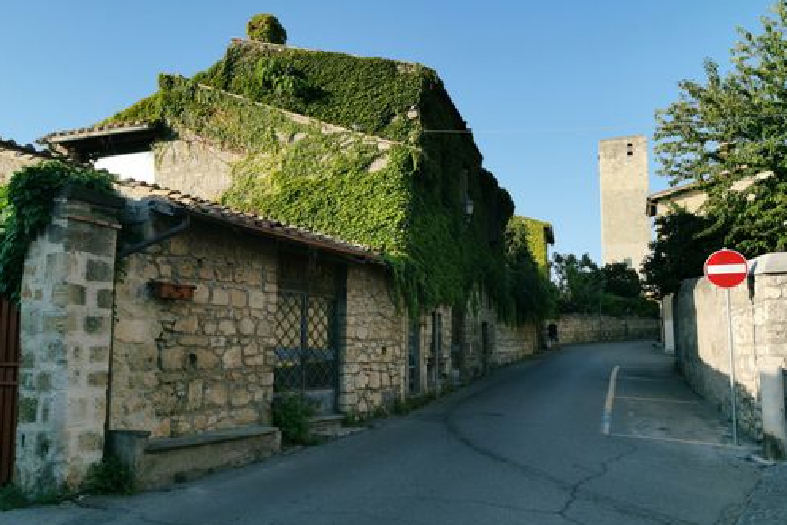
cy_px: 292
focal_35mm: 29
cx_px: 398
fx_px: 634
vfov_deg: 44.9
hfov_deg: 63.6
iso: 50
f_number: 1.6
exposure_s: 1/2000
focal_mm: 5.56
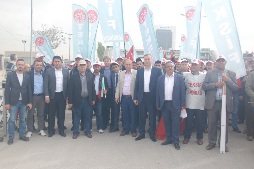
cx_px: 126
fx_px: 240
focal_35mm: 34
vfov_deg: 38.9
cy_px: 84
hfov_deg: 55.8
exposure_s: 1/125
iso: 100
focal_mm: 22
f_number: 5.6
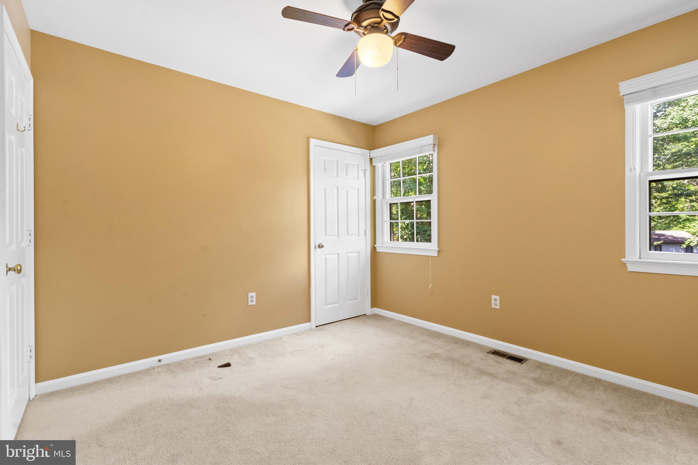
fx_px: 310
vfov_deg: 73.7
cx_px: 349
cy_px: 232
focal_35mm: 16
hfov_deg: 96.7
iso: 800
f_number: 8
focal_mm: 16
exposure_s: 1/4
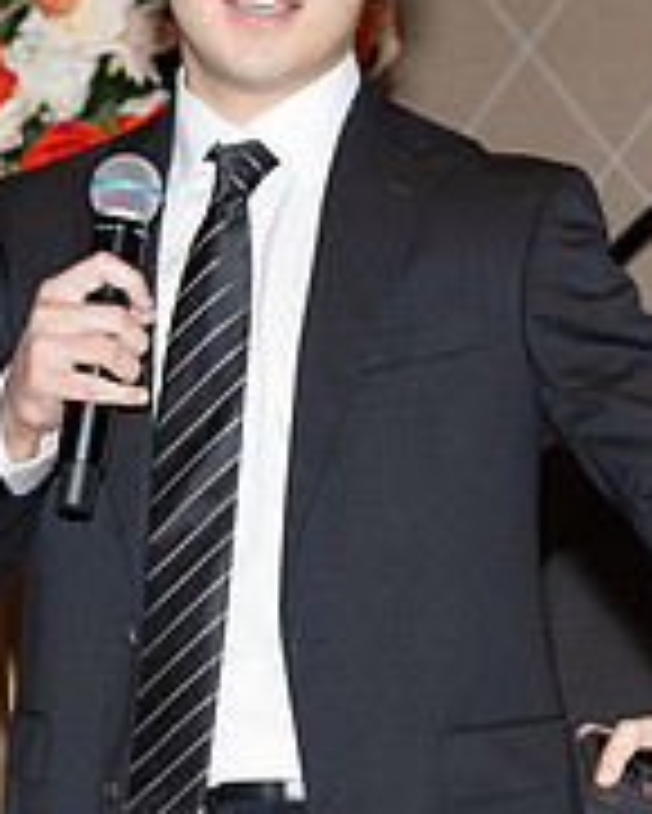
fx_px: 5061
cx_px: 211
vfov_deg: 9.2
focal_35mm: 210
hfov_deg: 7.4
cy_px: 394
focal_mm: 70
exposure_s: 1/100
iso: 800
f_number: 5.6
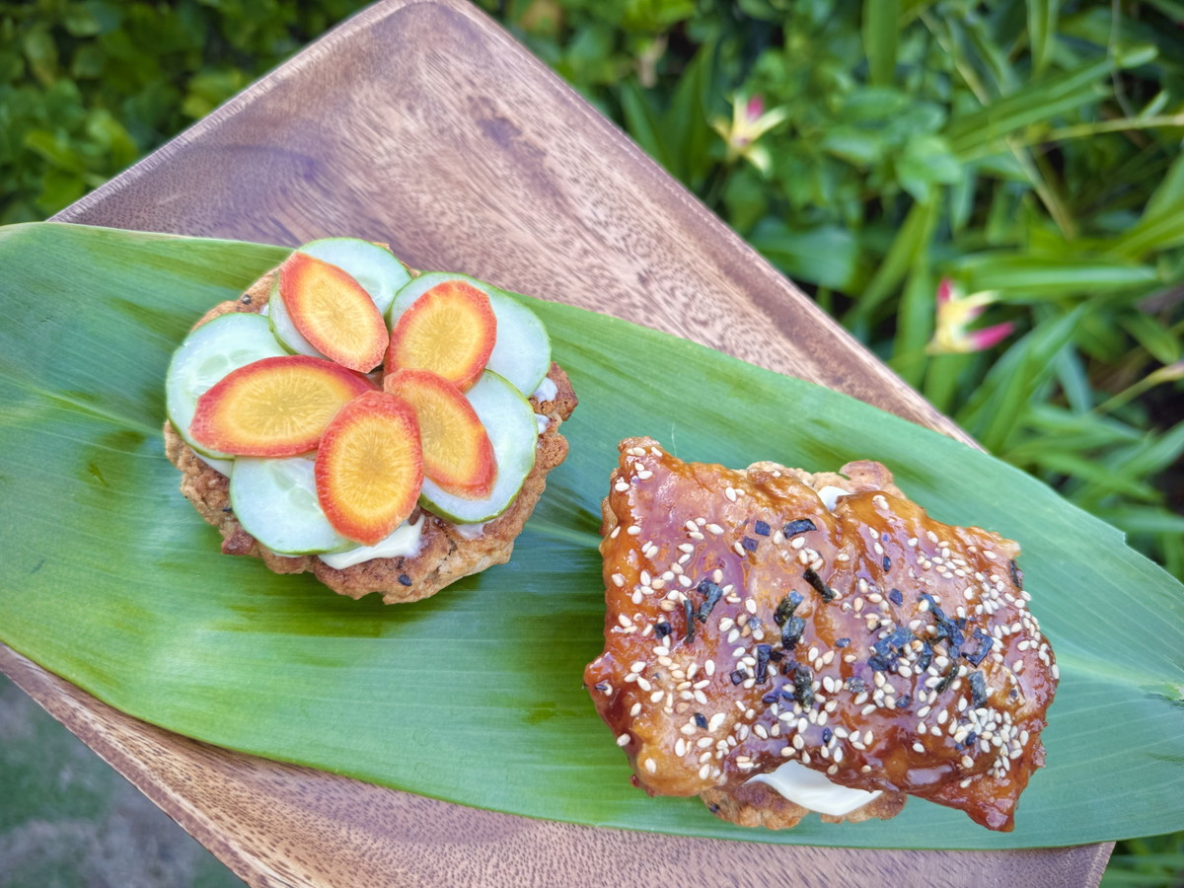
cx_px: 592
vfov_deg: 56.8
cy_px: 444
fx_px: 821
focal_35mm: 24
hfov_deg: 71.6
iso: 50
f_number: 1.78
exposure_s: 1/121
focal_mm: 6.76
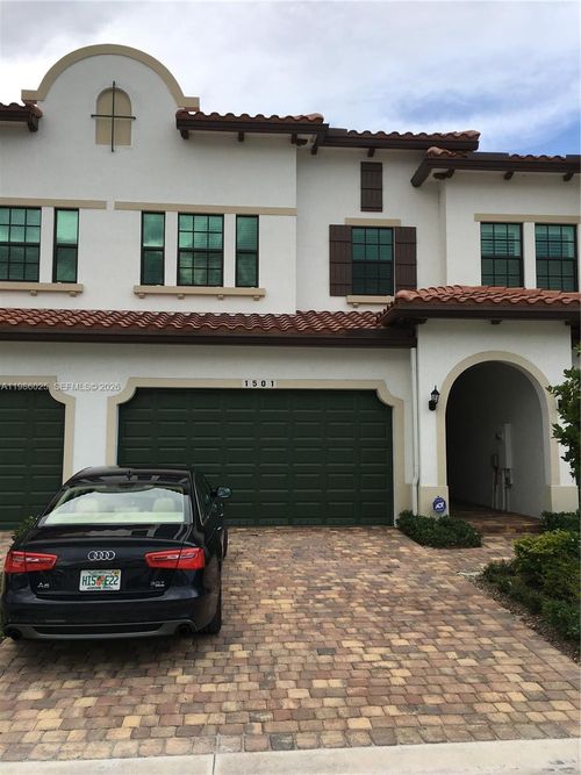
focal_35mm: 29
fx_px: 649
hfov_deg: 48.2
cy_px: 388
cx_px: 290
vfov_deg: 61.7
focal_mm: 4.15
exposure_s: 1/349
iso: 25
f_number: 2.2
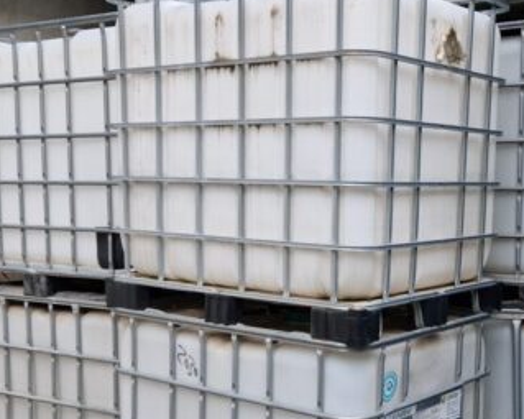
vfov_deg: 27.9
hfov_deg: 34.5
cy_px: 278
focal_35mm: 54
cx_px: 338
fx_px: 837
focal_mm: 5.4
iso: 320
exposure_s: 1/100
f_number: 1.8
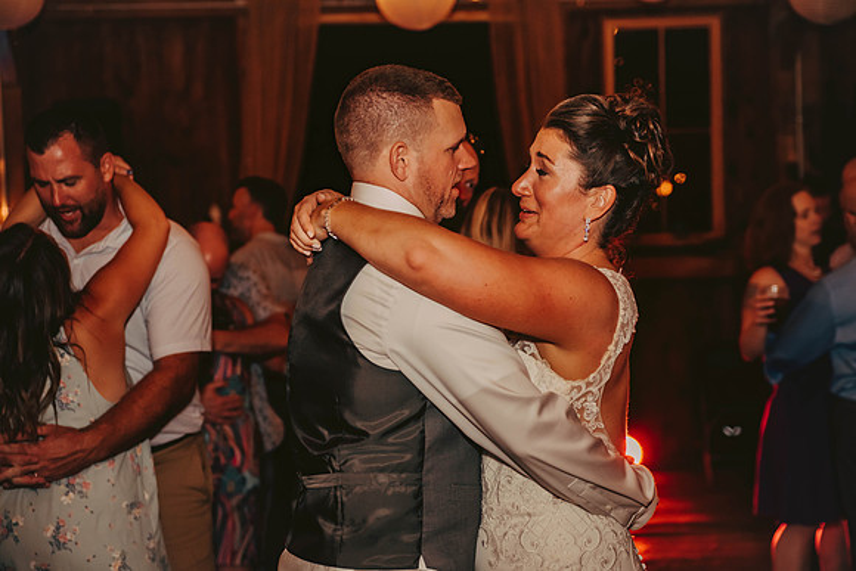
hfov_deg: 33.4
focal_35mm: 60
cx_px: 428
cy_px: 286
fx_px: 1427
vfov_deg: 22.6
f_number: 2.8
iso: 1000
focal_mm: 60
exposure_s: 1/160
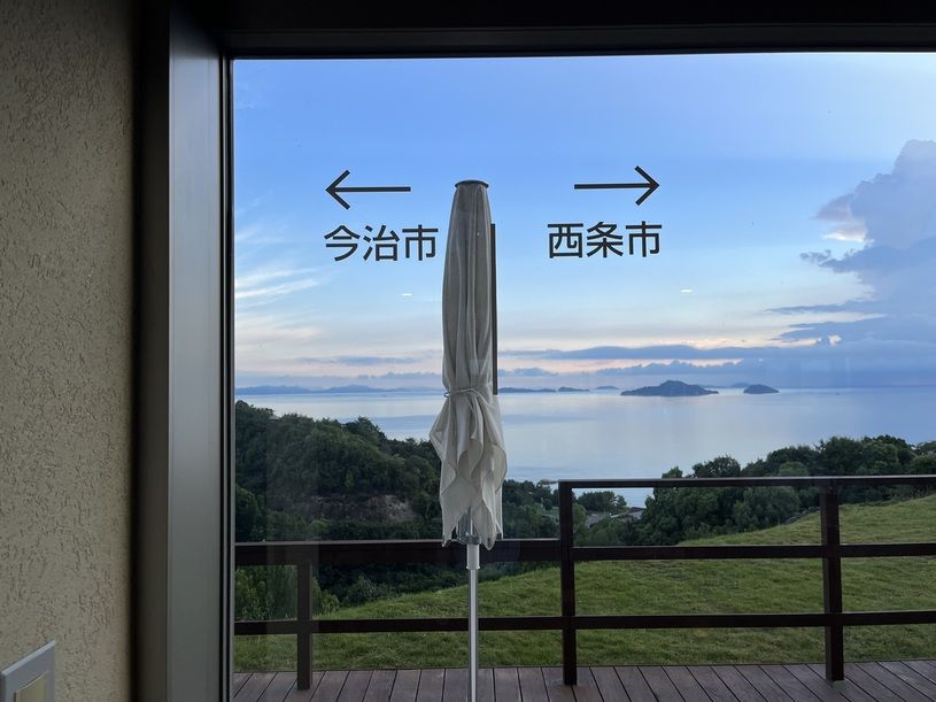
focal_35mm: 26
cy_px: 351
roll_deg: +0.9
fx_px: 703
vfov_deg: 53.1
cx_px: 468
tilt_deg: +2.7
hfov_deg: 67.3
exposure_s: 1/782
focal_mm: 5.1
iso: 50
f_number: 1.6
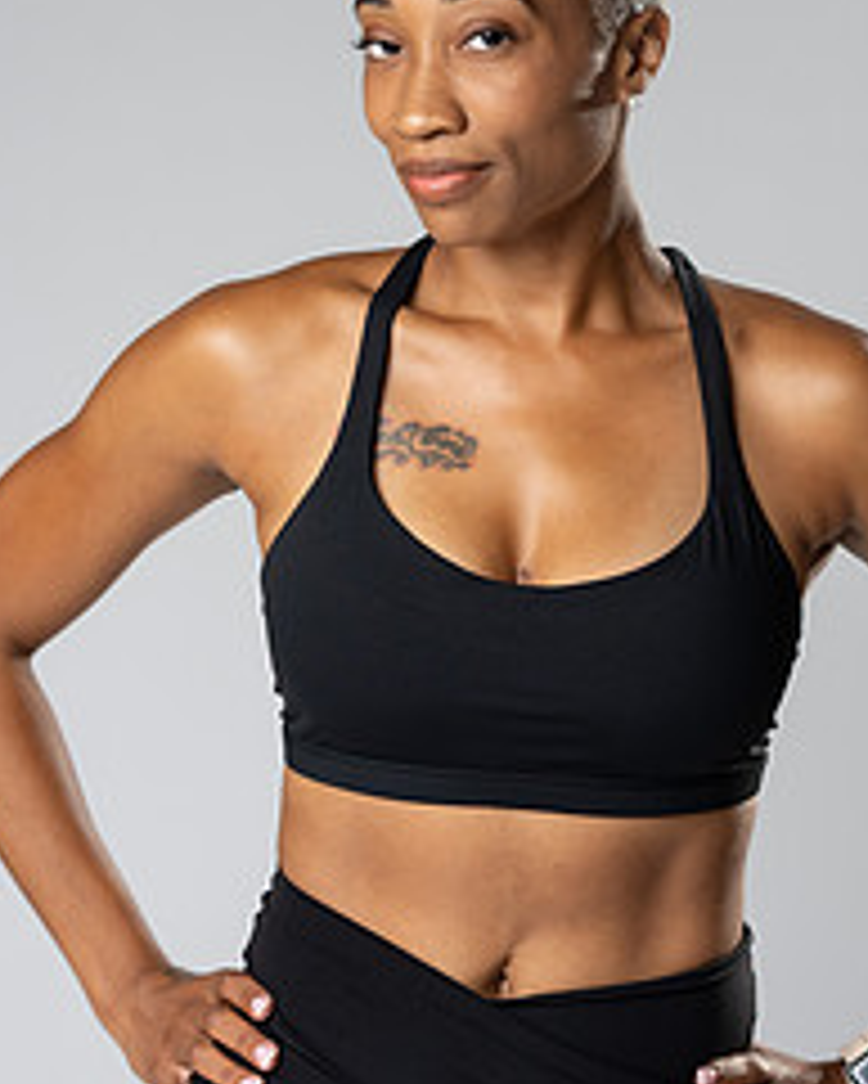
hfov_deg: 10.4
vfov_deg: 12.9
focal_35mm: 149
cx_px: 544
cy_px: 477
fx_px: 4782
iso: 200
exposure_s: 1/160
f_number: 3.2
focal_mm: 85
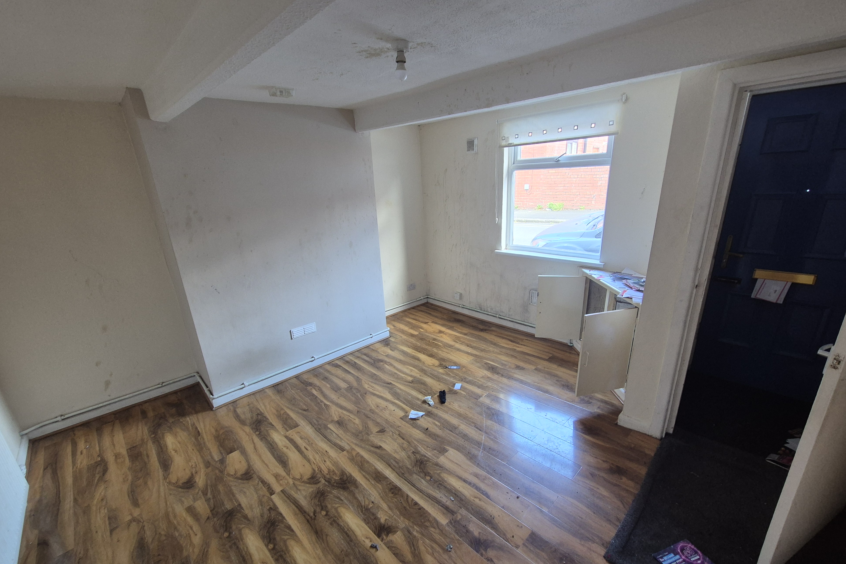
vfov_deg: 81.1
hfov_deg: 104.3
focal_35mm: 14
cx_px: 422
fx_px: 329
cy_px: 299
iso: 200
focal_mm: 2.2
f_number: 2.2
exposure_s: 1/50
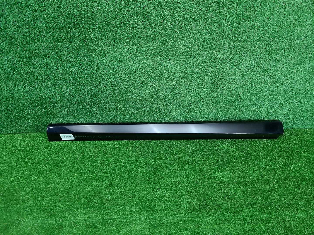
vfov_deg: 53.1
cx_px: 157
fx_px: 236
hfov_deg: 67.3
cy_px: 118
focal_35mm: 26
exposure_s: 1/50
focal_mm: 5.4
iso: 194
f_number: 1.8
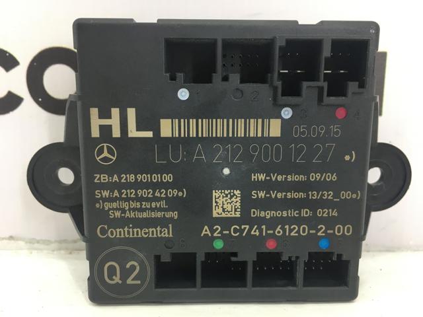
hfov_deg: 61.7
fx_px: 354
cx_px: 212
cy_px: 158
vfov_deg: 48.2
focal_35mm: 29
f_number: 2.2
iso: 40
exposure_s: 1/33
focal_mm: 4.15
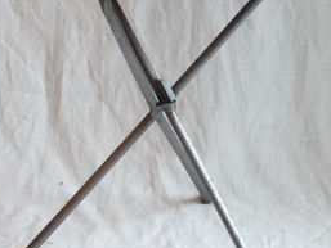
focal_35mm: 112
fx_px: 1071
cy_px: 103
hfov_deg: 17.6
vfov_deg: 13.2
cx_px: 161
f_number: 3.8
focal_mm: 7.9
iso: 320
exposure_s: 1/30
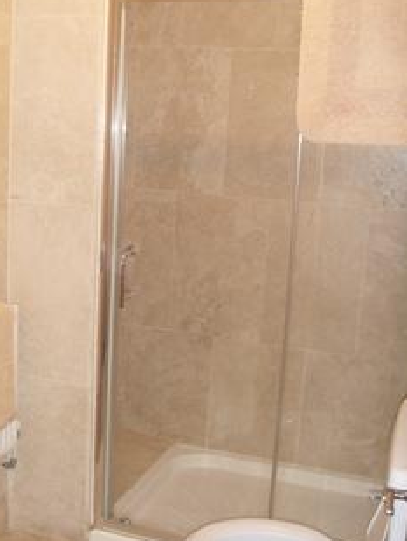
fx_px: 626
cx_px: 155
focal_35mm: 40
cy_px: 255
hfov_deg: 35.8
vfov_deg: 46.7
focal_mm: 6.3
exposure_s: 1/30
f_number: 3.5
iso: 200
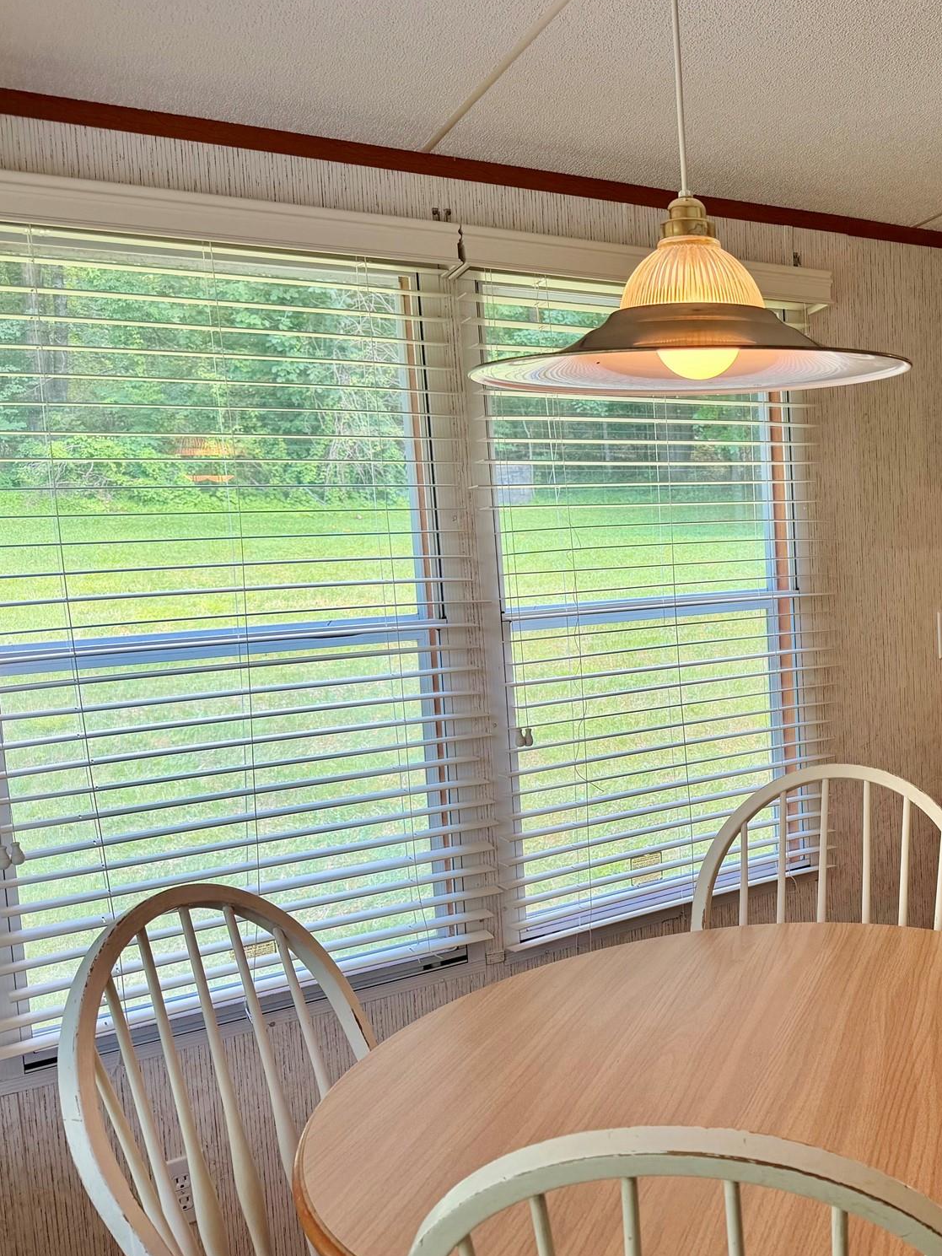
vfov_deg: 55.3
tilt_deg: -5.3
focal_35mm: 33
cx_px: 822
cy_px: 627
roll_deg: +2.9
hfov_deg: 40.2
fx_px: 1197
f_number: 1.78
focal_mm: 6.76
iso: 80
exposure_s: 1/120
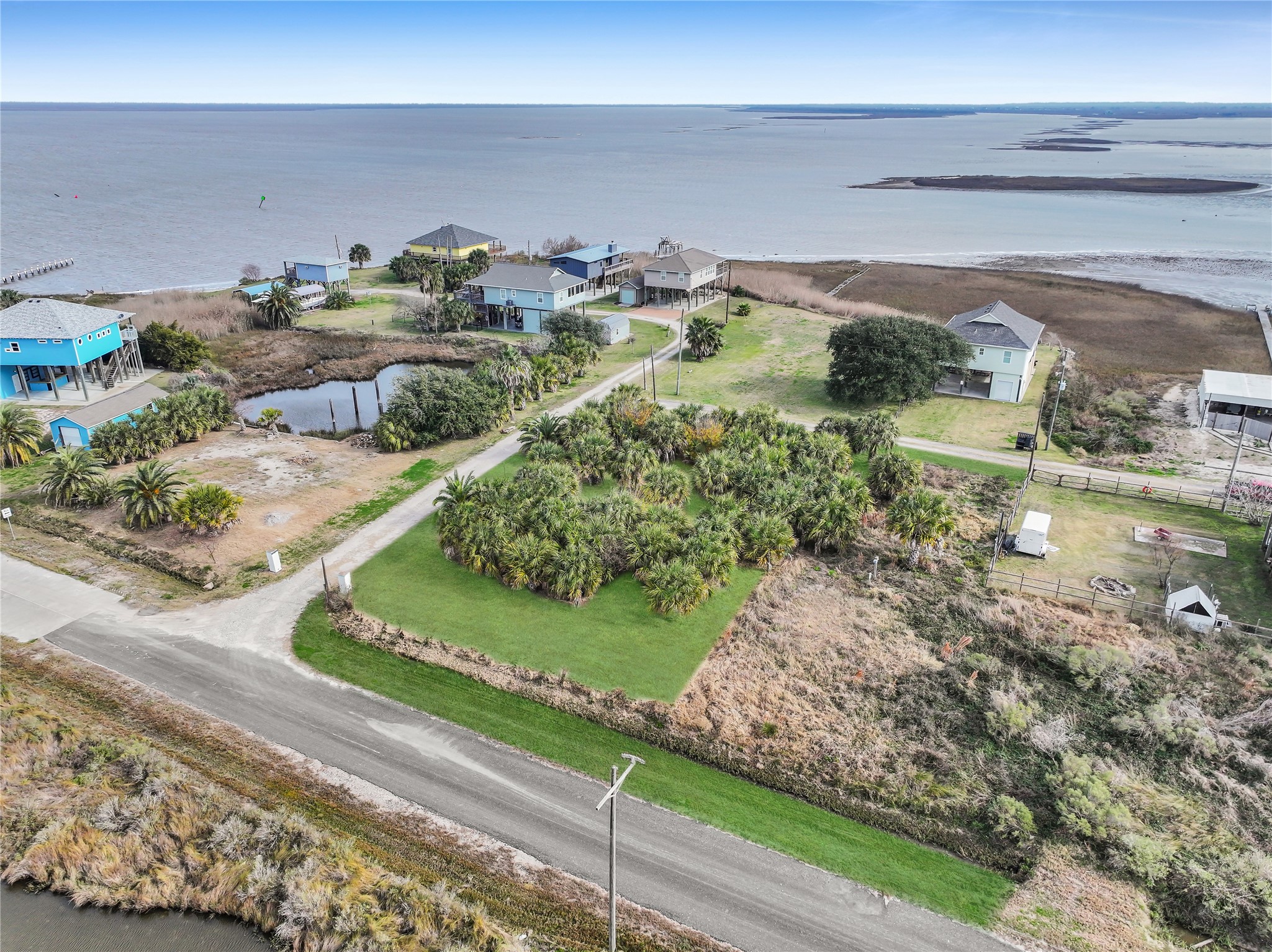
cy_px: 476
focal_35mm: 24
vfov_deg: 56.8
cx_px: 636
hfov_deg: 71.6
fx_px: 882
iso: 160
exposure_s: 1/1250
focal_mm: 12.29
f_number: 2.8
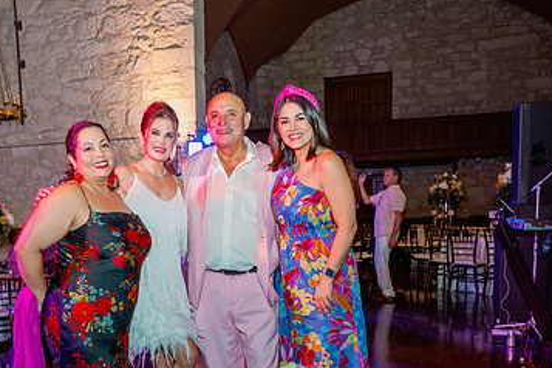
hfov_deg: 49.2
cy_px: 276
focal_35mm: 39
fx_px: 598
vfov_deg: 33.5
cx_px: 215
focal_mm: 24
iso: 1250
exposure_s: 1/200
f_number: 3.5
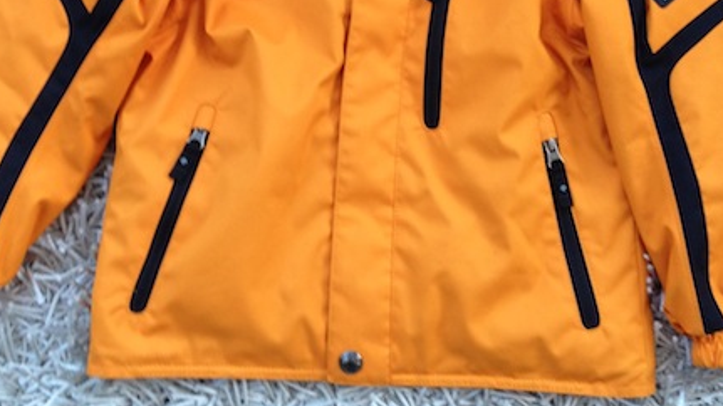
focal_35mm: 68
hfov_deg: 31.0
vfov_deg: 17.4
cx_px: 341
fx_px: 1303
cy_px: 17
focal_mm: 4.28
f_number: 2.4
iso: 80
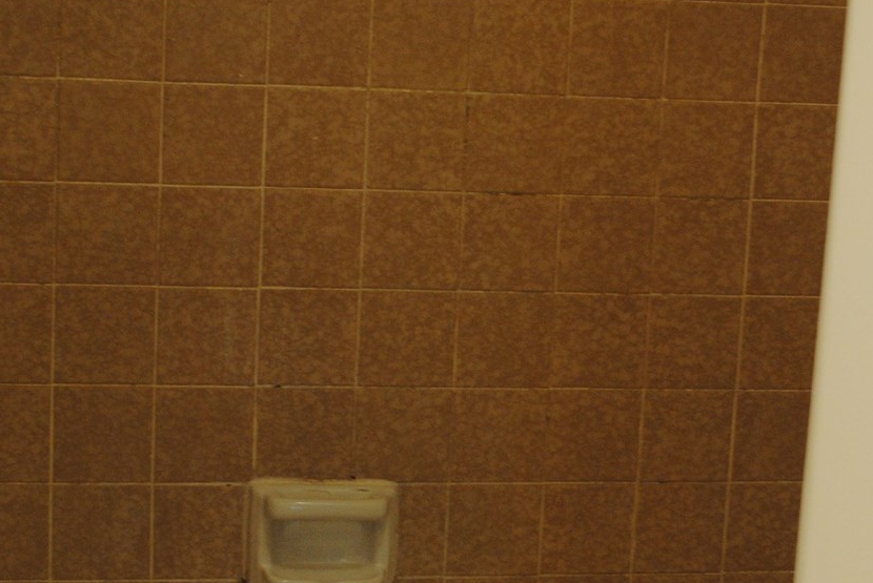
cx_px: 552
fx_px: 2281
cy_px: 398
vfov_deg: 14.6
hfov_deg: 21.6
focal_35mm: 94
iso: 400
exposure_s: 1/40
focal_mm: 24
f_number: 4
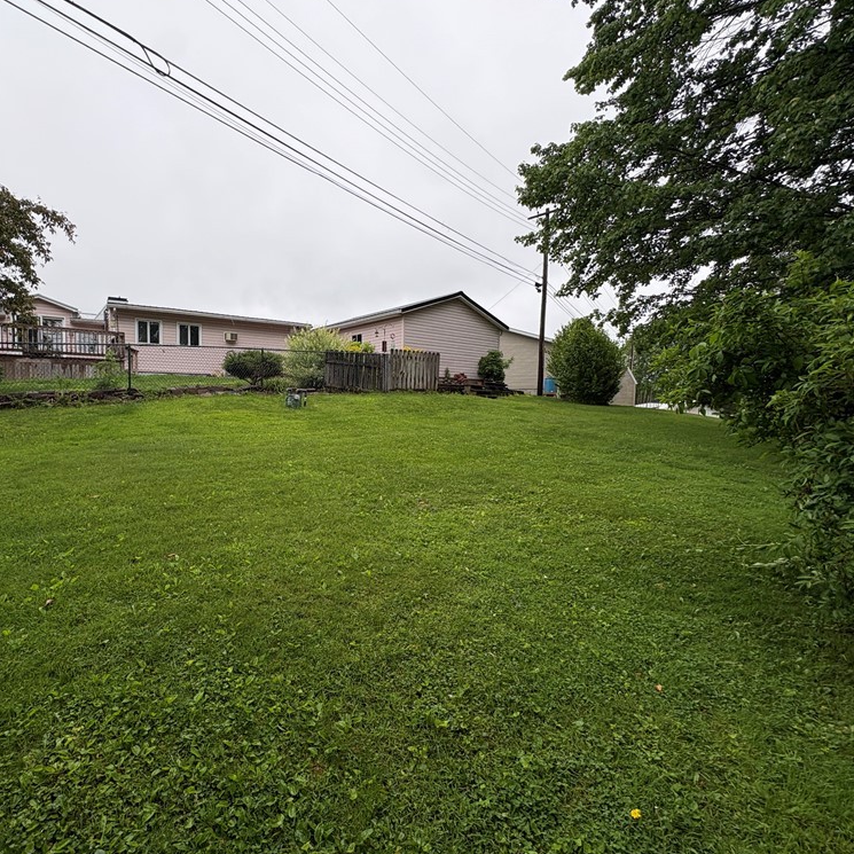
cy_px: 424
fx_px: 474
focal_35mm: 17
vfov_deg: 84.0
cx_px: 322
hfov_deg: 82.4
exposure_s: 1/291
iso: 40
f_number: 2.2
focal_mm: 2.22
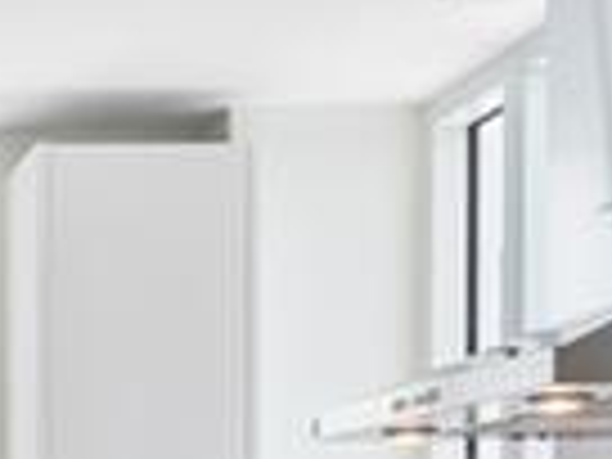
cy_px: 621
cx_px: -396
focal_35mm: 116
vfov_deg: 12.3
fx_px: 2051
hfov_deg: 15.2
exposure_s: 1/45
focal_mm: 16
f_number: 9.5
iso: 250
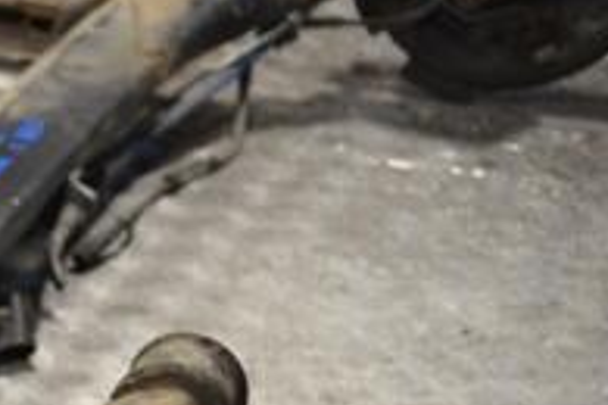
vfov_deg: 11.0
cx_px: -293
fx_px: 2027
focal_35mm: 120
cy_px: 579
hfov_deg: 15.7
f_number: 4.5
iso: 400
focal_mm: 26
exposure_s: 1/80
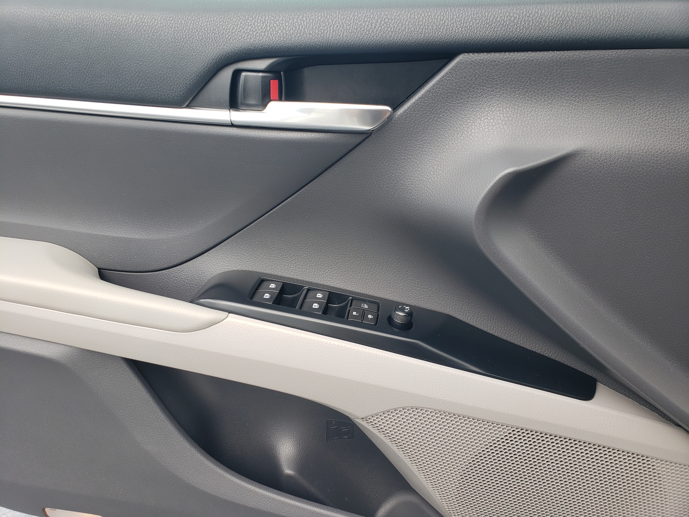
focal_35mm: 26
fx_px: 518
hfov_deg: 67.3
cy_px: 258
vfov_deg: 53.1
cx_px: 344
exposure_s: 1/120
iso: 80
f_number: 2.4
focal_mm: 4.3
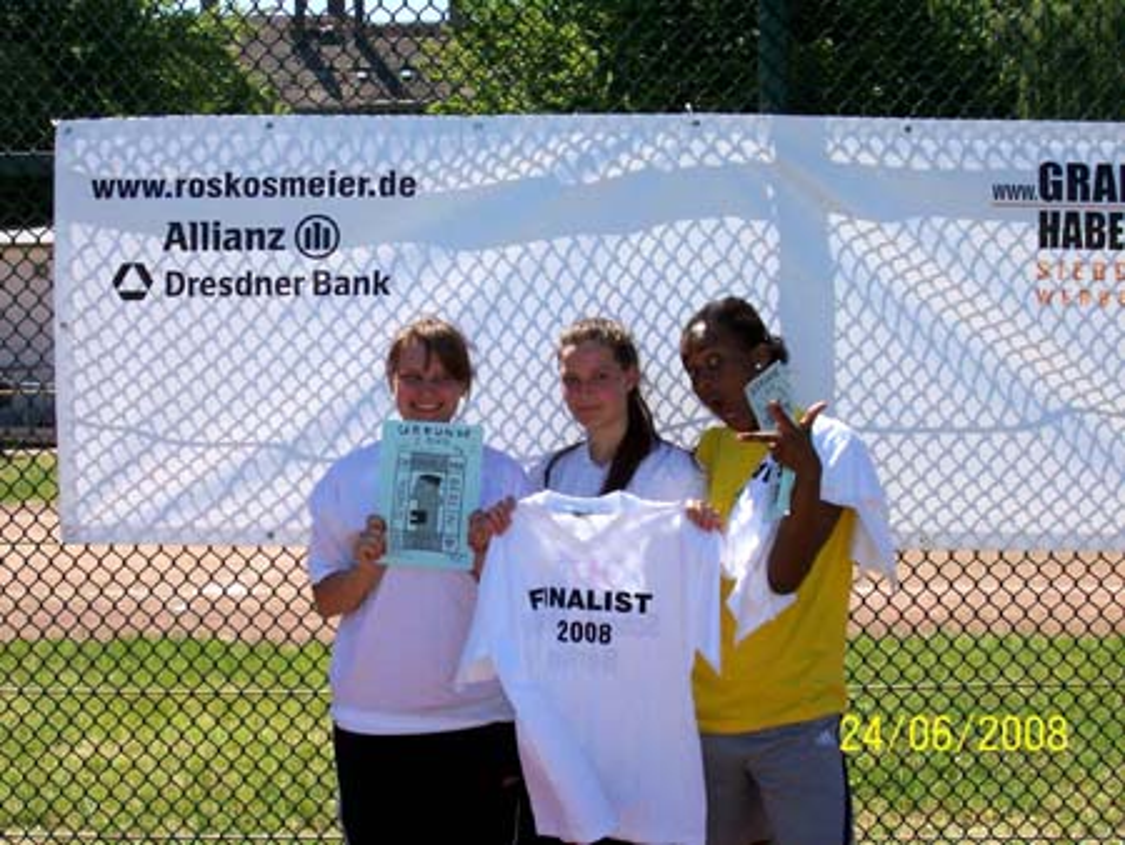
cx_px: 562
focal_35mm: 65
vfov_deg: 22.6
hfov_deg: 29.8
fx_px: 2114
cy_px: 422
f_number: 3.6
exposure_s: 1/1239
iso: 140
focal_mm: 10.8
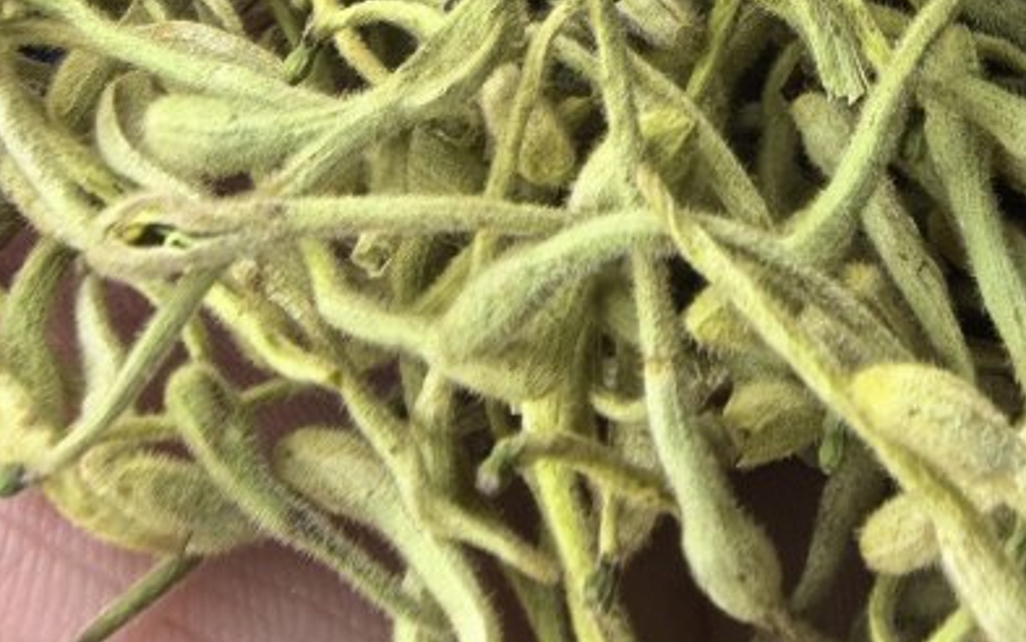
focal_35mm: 69
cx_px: 922
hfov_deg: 28.6
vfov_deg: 16.6
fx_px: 1930
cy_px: -416
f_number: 2.2
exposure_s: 1/169
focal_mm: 1.76
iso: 50
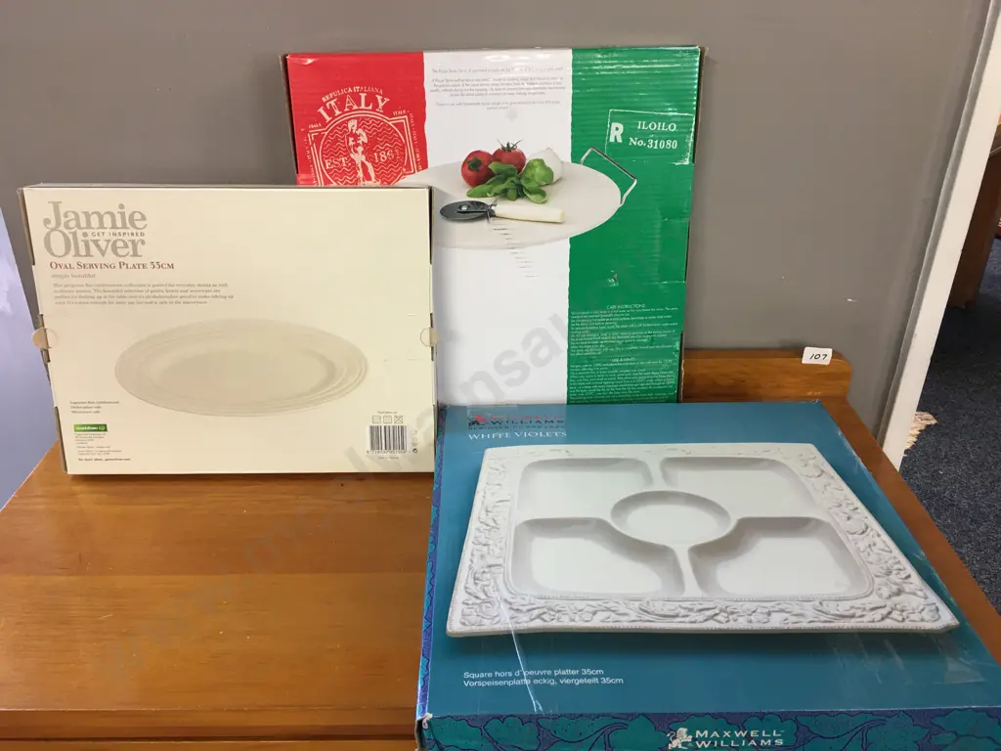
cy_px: 376
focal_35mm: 29
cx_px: 500
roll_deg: -1.6
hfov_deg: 61.7
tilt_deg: -26.7
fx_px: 839
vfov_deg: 48.2
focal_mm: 4.15
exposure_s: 1/17
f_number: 2.2
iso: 50
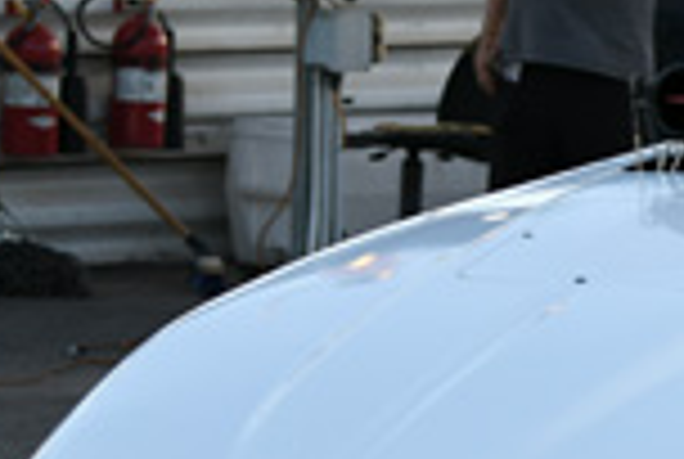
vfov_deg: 4.0
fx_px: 6568
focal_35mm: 345
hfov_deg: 5.9
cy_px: 292
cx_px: 1058
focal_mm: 70
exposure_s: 1/400
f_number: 2.8
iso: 160
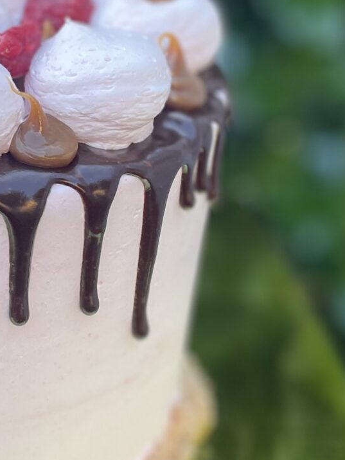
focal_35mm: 93
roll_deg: -0.5
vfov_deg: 20.9
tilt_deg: -19.7
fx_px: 1236
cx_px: -13
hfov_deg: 15.6
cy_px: 105
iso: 50
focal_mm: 4.2
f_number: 1.6
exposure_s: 1/121
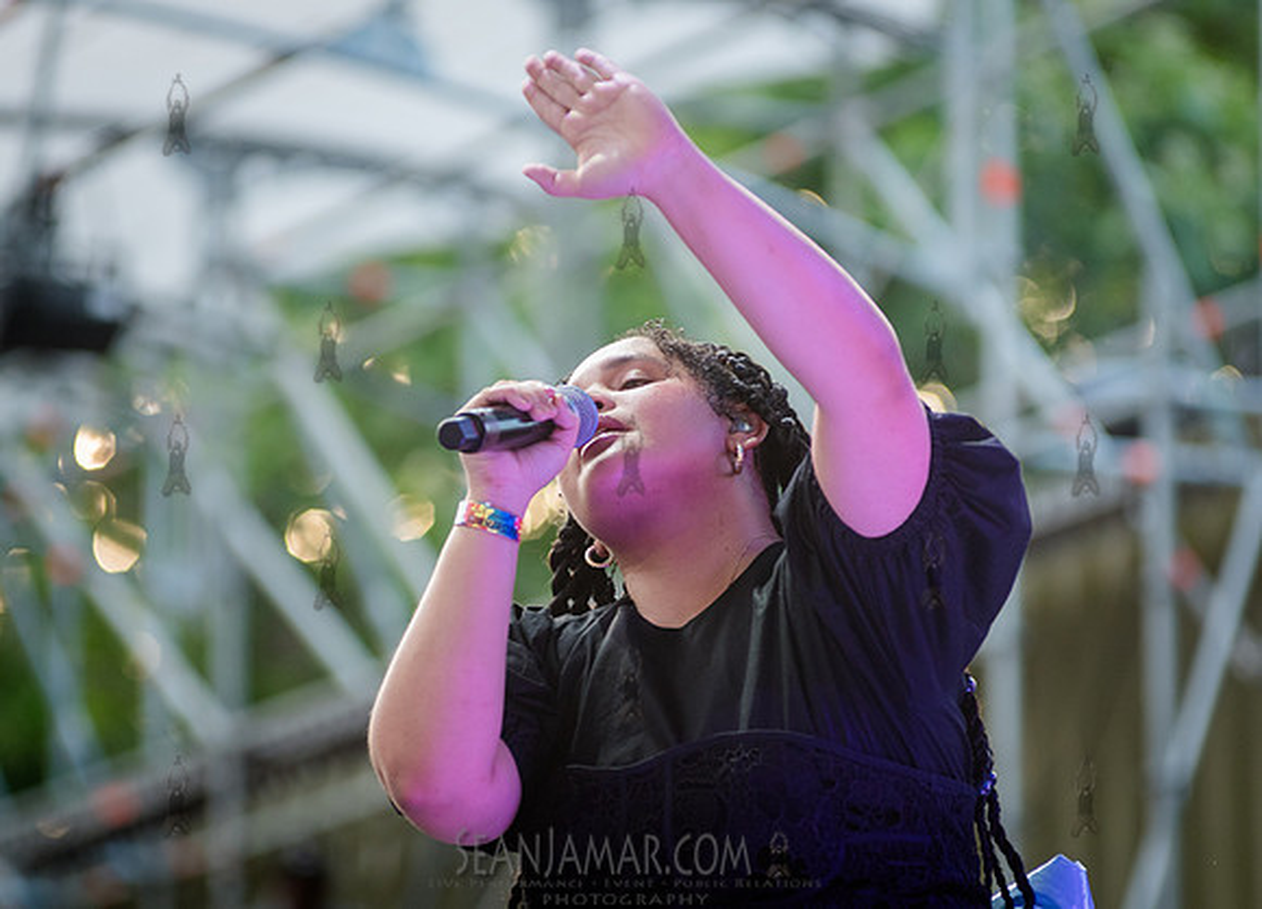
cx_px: 594
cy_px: 535
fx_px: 8927
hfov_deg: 8.1
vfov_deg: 5.8
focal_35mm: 248
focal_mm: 200
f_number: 4
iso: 1000
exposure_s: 1/250
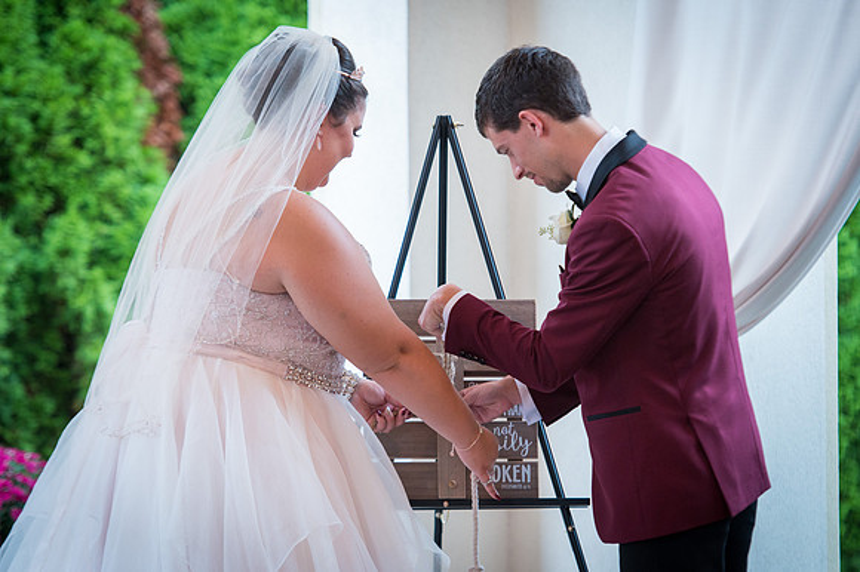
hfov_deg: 13.0
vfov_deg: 8.7
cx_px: 459
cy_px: 301
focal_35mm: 158
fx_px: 3764
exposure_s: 1/125
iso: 1100
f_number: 2.8
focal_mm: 145
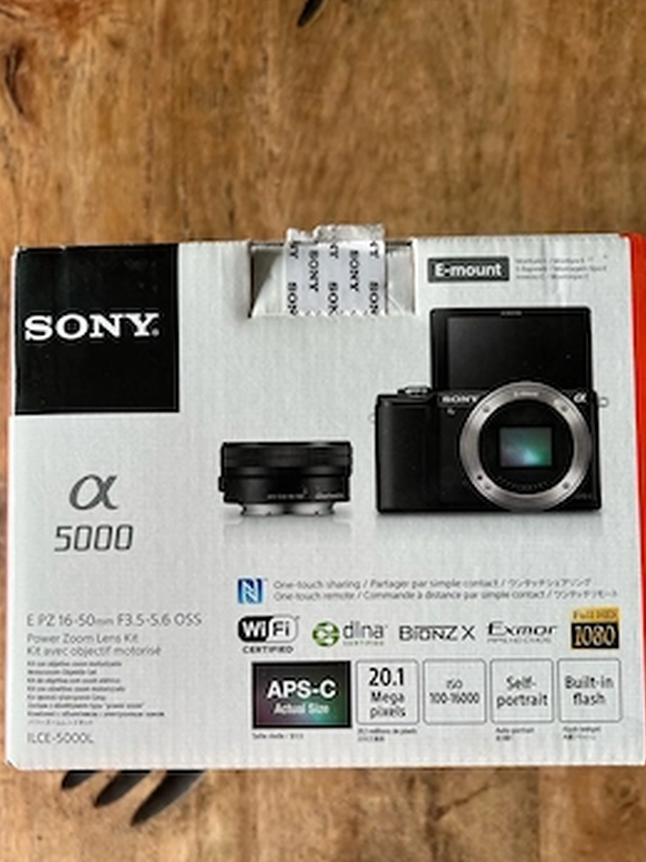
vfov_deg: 59.8
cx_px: 333
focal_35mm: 30
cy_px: 487
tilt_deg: -85.1
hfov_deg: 46.8
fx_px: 747
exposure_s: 1/121
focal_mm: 5.7
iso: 80
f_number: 1.5
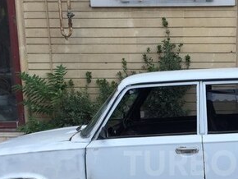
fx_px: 454
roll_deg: +0.1
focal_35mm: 66
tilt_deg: -11.2
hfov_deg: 28.4
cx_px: 208
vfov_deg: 21.8
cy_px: 163
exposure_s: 1/989
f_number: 2.2
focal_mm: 4.15
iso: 32
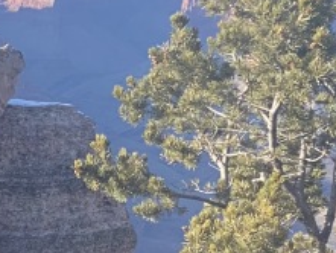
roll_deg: -1.1
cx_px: -388
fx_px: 2341
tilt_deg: -9.1
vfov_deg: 6.2
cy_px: 207
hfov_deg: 7.8
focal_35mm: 241
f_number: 2
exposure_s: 1/841
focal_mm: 6
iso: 20
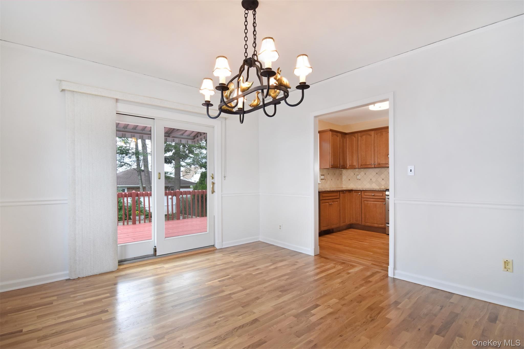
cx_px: 262
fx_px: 240
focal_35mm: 16
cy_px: 174
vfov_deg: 72.0
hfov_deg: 95.0
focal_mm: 11
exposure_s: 1/10
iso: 640
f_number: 11
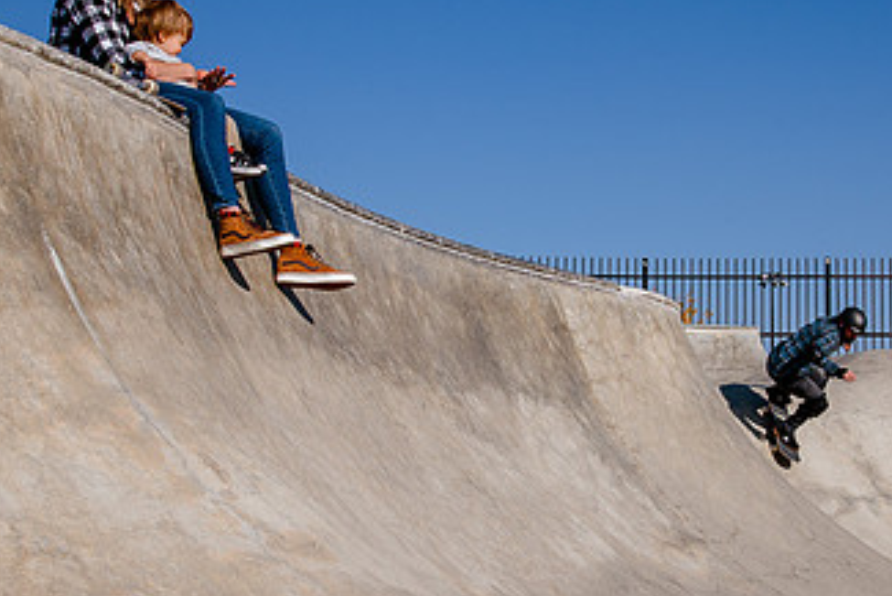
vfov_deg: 18.0
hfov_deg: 26.5
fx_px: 1884
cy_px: 307
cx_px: 576
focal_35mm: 76
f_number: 13
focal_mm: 38
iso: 200
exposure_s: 1/500
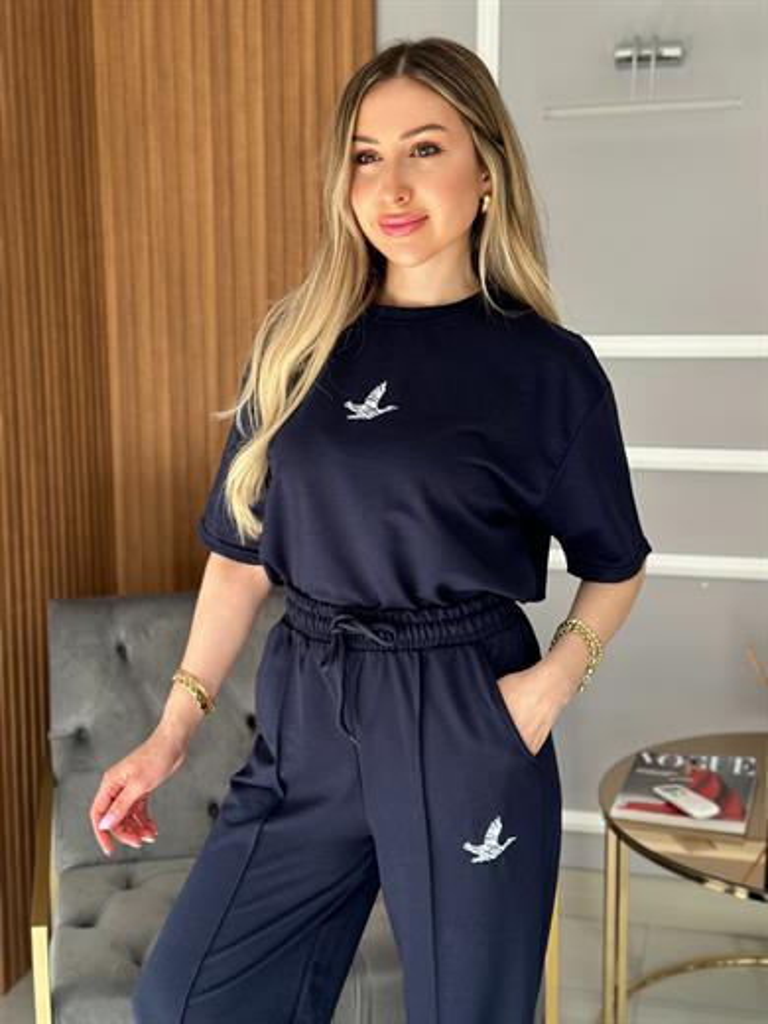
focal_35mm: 48
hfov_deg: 30.3
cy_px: 512
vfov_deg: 39.7
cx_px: 384
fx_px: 1420
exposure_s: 1/204
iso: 80
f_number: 1.78
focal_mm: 6.86
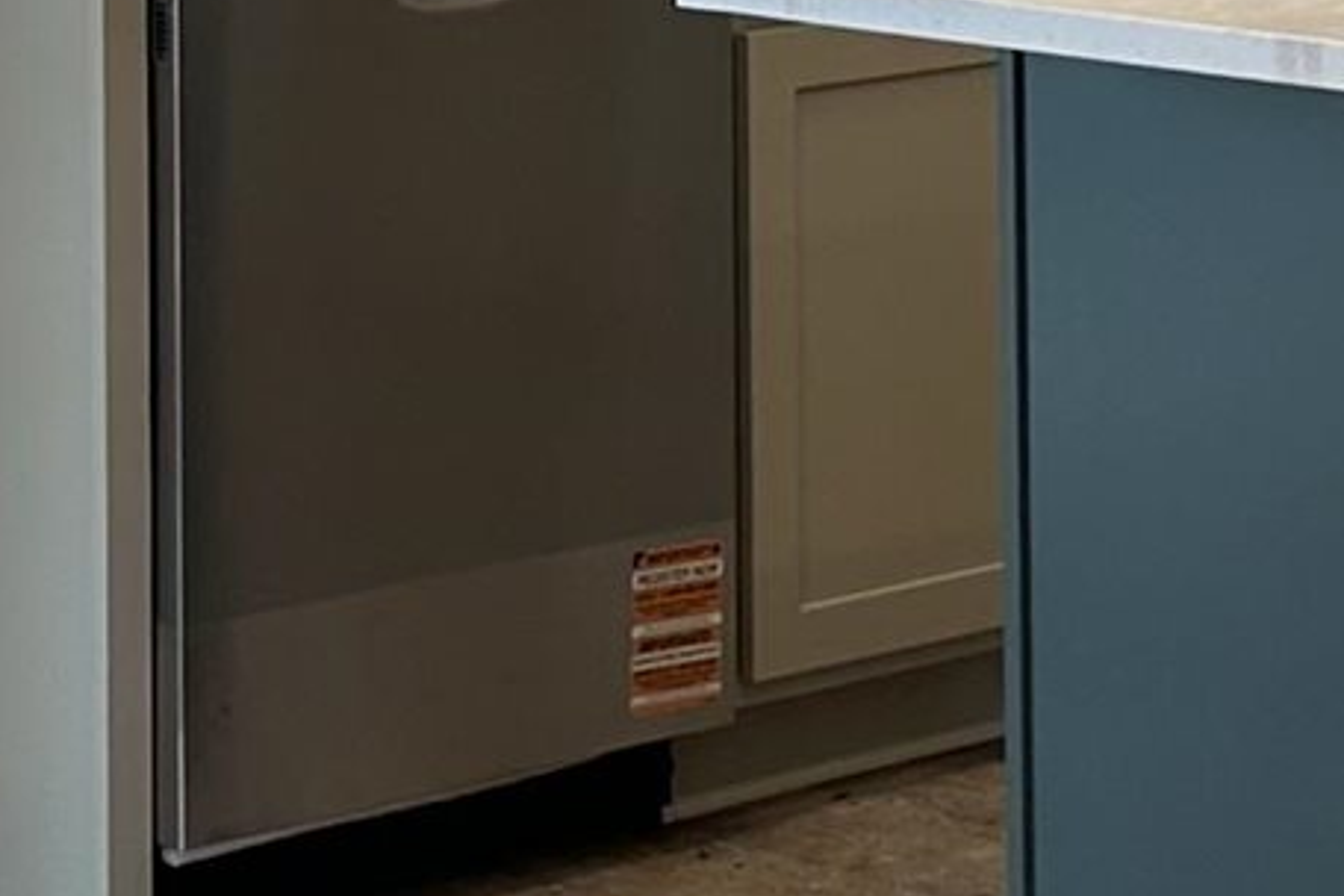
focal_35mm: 168
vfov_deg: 7.9
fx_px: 6272
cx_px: 893
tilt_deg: -0.8
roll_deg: +0.6
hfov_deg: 12.2
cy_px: -660
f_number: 1.78
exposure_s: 1/120
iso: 100
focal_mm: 6.86
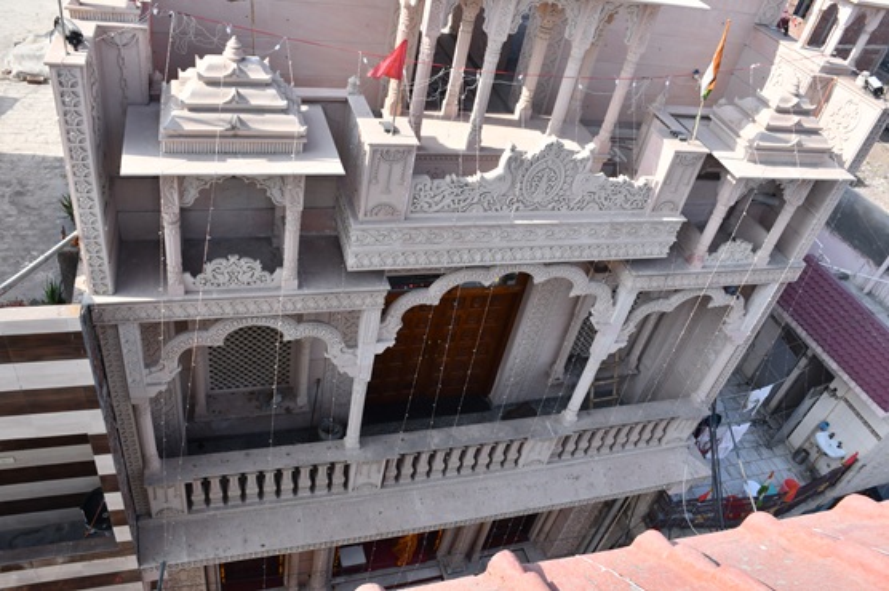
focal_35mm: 27
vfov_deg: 47.9
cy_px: 296
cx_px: 444
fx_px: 666
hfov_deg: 67.4
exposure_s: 1/125
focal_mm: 18
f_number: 11
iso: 200
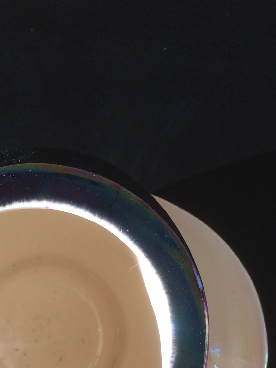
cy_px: 366
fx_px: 670
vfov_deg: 28.8
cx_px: 57
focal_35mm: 63
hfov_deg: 23.0
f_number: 2.2
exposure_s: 1/277
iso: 32
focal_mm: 4.15
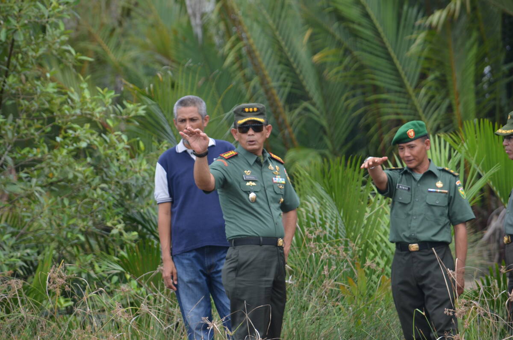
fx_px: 2773
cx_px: 256
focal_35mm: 195
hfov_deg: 10.6
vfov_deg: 7.0
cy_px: 170
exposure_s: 1/500
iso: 250
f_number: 5.6
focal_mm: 130
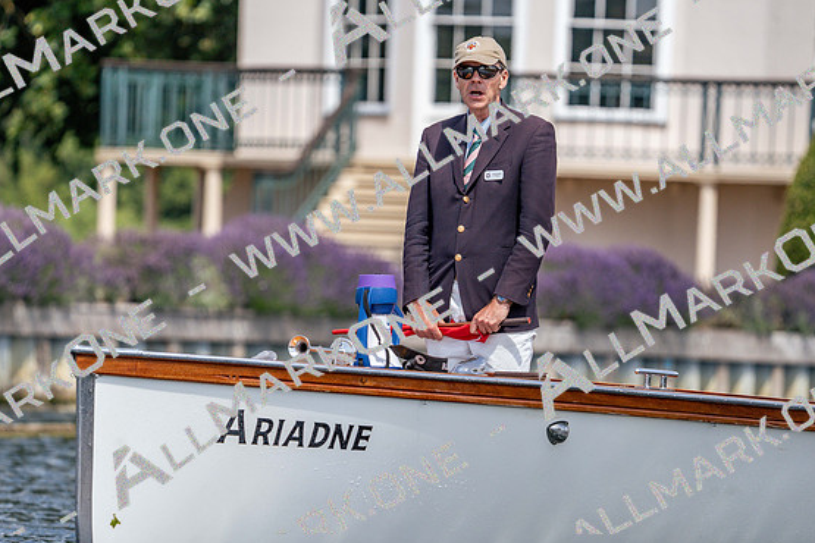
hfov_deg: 5.5
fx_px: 8489
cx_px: 411
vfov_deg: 3.7
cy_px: 283
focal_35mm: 375
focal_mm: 359
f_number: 6.3
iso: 320
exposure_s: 1/2000
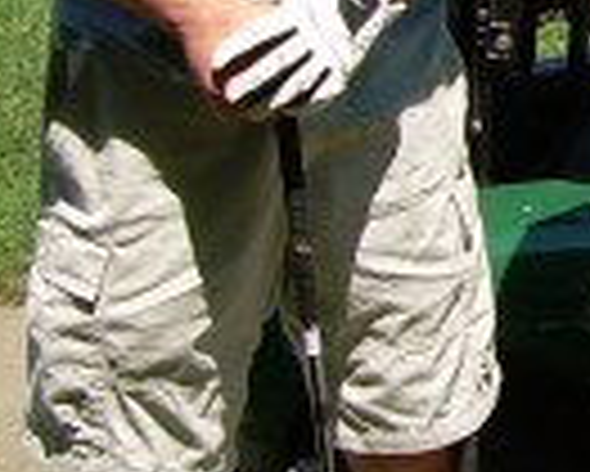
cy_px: -270
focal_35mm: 181
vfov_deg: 8.3
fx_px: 3163
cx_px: 1194
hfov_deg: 9.9
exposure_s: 1/648
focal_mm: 6.3
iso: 50
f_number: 2.8
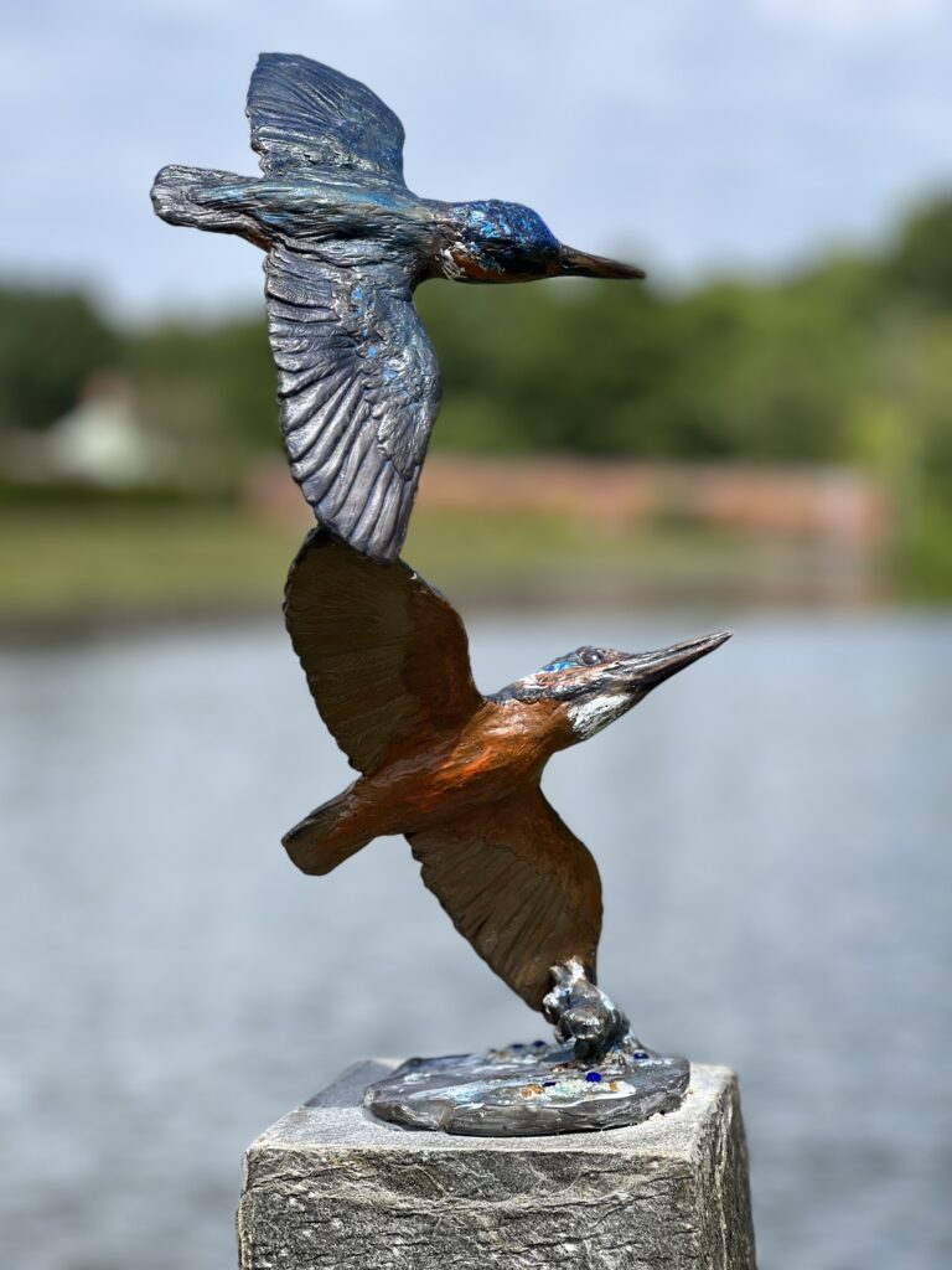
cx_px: 476
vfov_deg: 25.3
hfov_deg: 19.1
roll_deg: +2.3
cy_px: 635
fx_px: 2824
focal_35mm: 77
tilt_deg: +0.0
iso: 32
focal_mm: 9
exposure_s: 1/481
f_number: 2.8
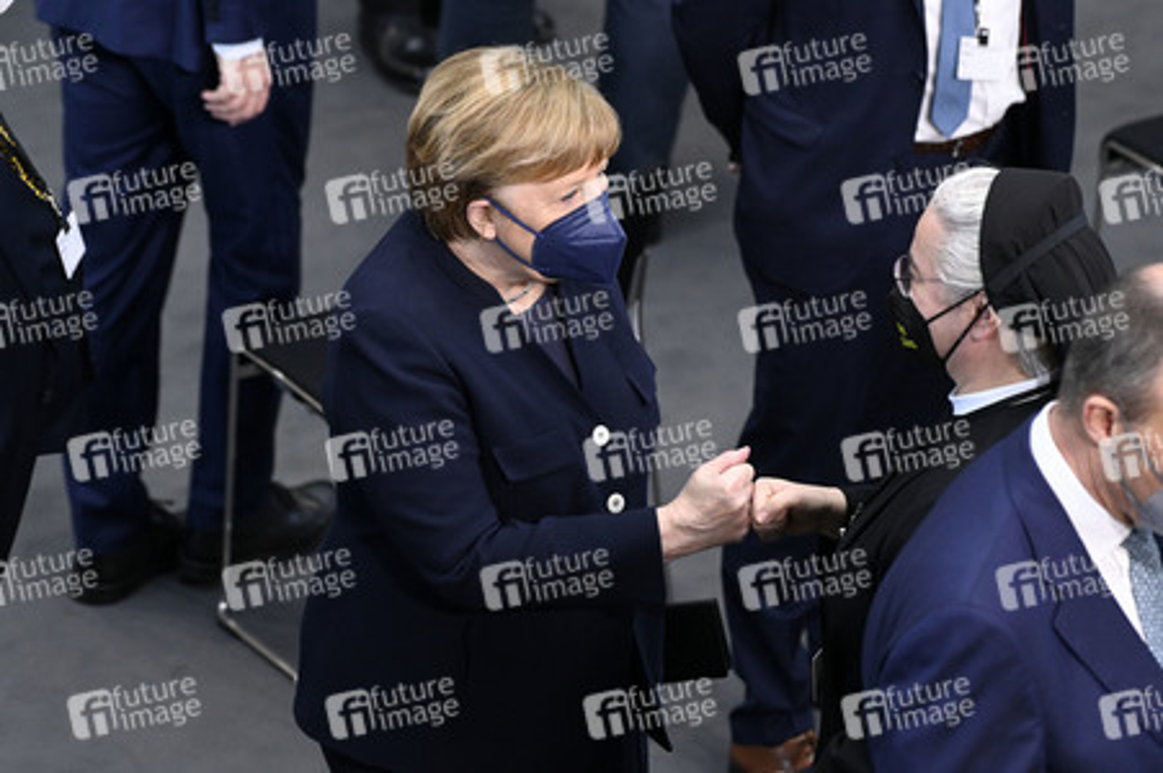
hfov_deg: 9.8
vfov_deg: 6.5
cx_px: 582
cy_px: 386
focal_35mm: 210
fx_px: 6779
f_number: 6.3
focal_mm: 210
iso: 6400
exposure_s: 1/250
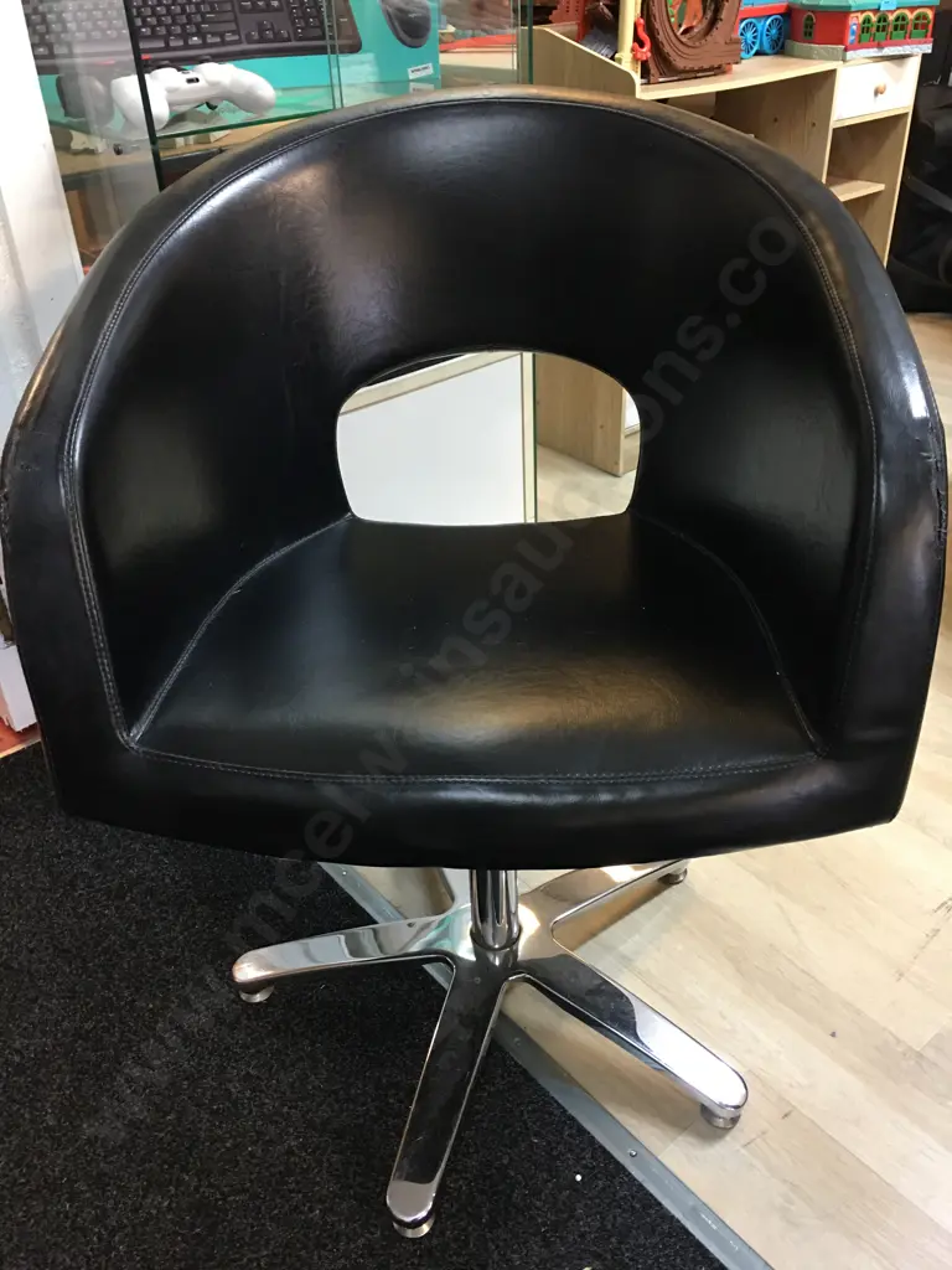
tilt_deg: -32.3
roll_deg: +1.3
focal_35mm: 29
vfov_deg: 61.7
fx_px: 1063
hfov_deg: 48.2
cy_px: 635
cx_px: 476
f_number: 2.2
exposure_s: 1/17
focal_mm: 4.15
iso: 125
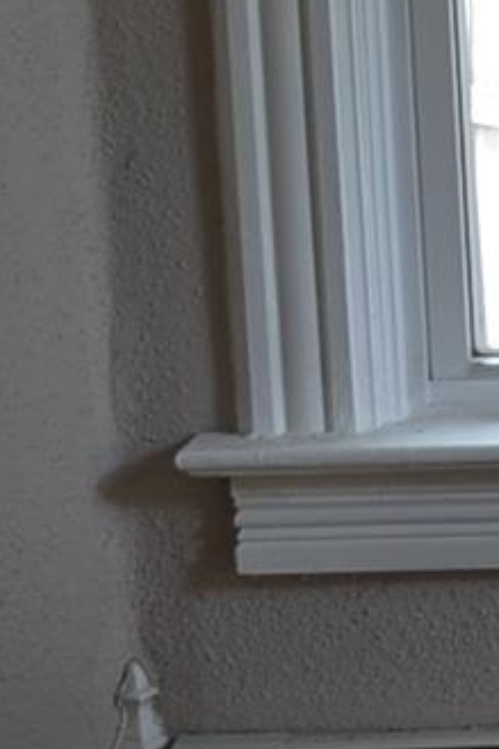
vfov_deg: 10.7
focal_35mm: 189
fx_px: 3933
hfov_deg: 6.1
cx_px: 1975
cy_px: -96
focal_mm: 18
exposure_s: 1/6
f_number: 3.5
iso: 100
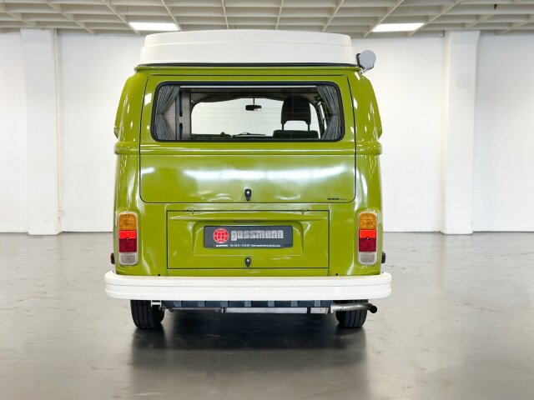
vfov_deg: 30.3
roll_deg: -1.0
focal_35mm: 48
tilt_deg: -4.1
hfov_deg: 39.7
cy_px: 200
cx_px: 267
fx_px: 740
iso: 125
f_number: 1.78
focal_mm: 6.86
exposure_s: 1/102
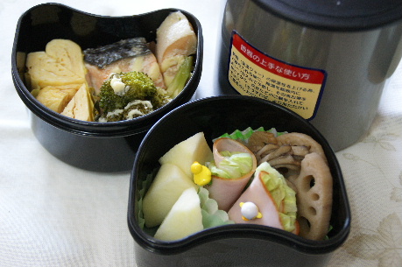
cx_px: 201
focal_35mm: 60
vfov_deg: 22.6
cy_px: 134
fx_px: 669
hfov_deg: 33.4
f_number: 4.5
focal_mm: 40
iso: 400
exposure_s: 1/25
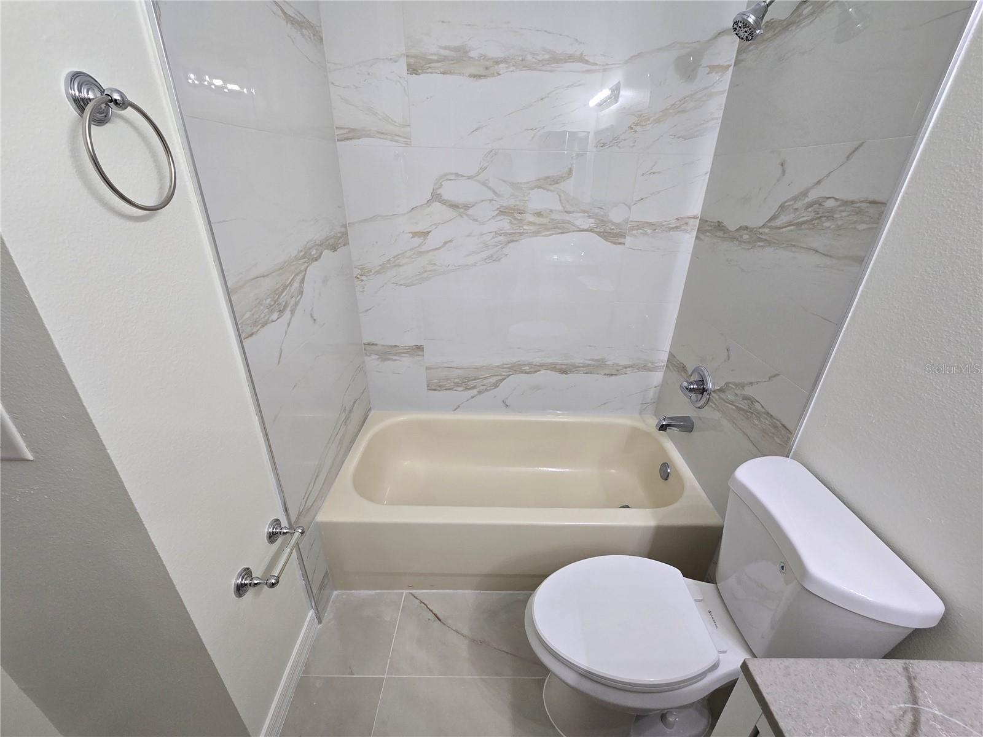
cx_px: 492
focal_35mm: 13
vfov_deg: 89.9
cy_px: 368
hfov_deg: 106.2
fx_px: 369
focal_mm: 2.2
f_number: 2.2
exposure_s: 1/60
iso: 160
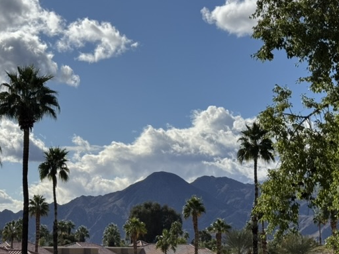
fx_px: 940
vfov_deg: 15.4
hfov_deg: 20.3
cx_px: 83
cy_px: 171
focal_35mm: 96
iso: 80
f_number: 1.78
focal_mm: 6.76
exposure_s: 1/10526
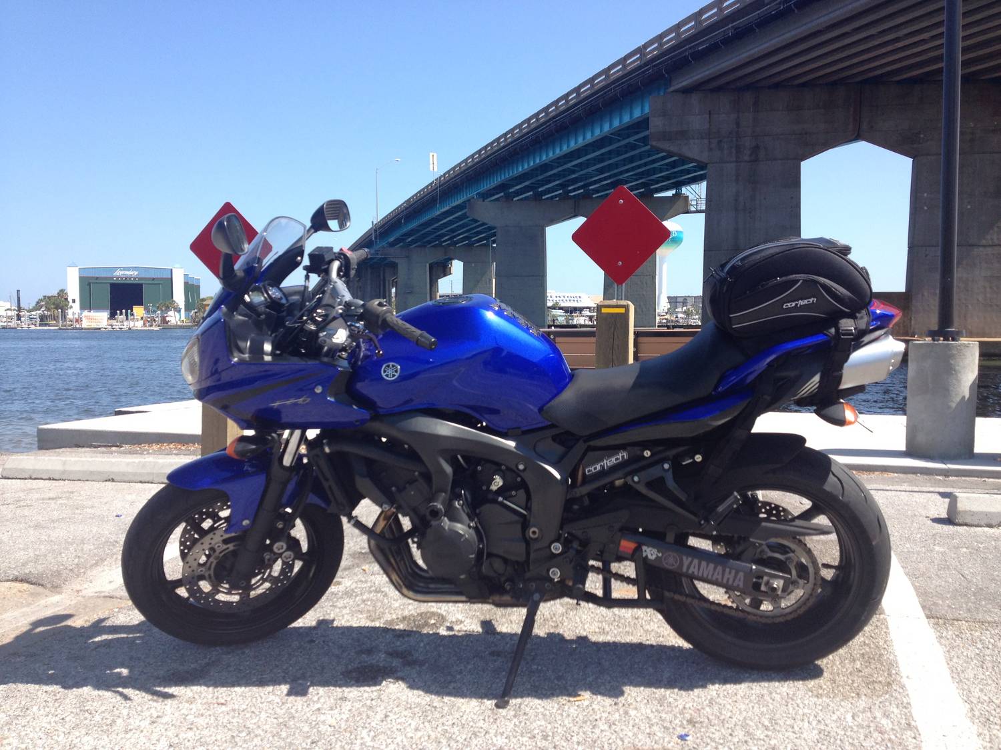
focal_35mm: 35
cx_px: 500
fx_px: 1012
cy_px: 375
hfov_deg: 52.6
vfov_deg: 40.7
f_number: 2.4
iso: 50
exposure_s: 1/863
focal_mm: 4.28
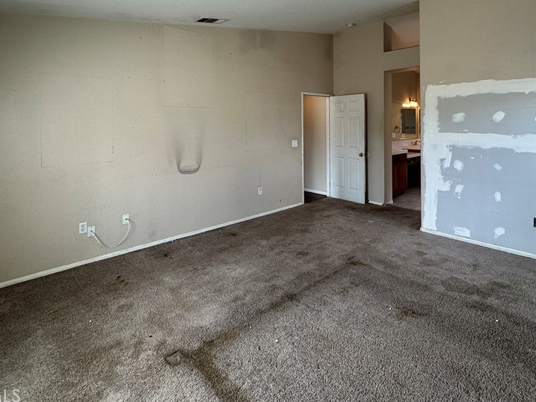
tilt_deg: +1.9
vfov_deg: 63.5
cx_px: 295
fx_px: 310
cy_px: 120
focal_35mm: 20
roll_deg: +0.1
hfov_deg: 81.5
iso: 125
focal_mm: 2.22
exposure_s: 1/120
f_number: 2.2
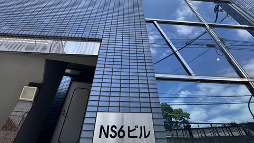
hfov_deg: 89.6
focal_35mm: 19
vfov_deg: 57.1
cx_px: 128
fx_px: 128
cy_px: 49
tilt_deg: +47.0
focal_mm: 2.22
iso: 40
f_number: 2.2
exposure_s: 1/707
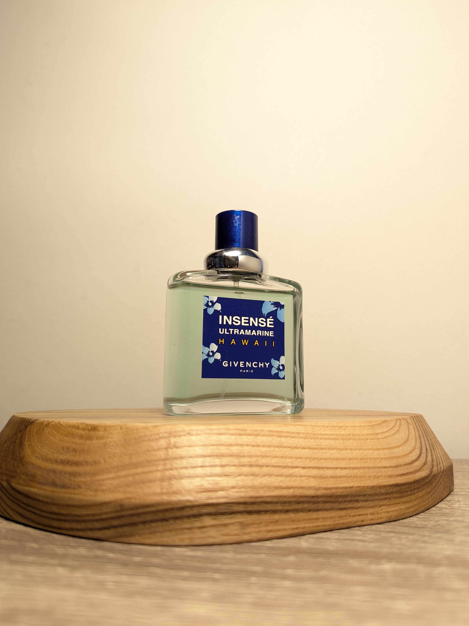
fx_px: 452
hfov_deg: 54.9
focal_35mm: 25
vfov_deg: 69.4
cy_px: 308
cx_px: 232
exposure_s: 1/100
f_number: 1.85
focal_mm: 6.81
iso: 191
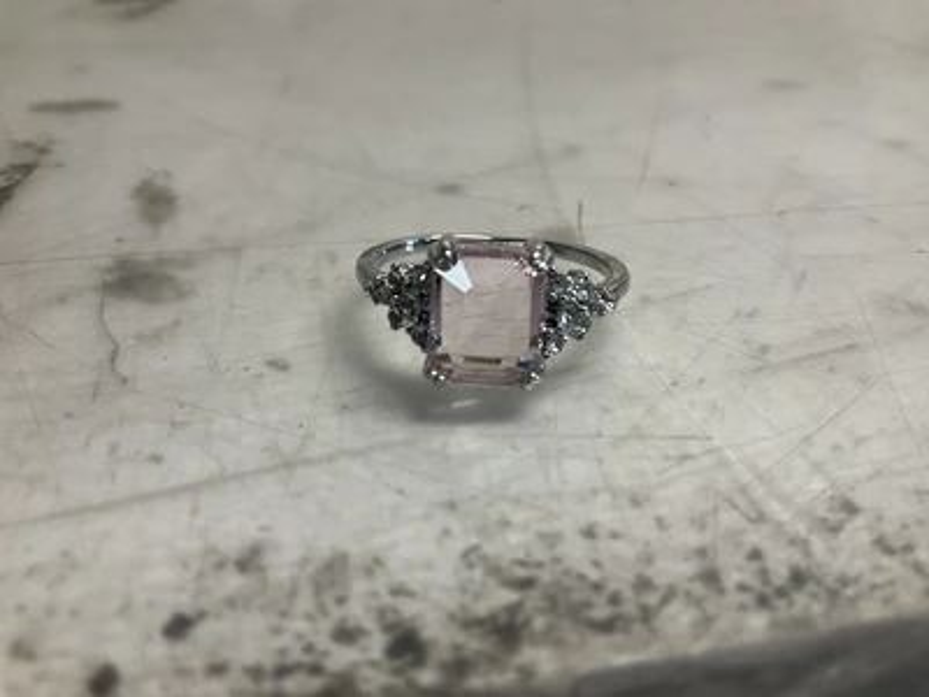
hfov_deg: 61.7
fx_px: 778
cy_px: 348
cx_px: 464
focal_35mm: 29
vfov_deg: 48.2
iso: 50
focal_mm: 3
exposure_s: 1/120
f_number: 1.8
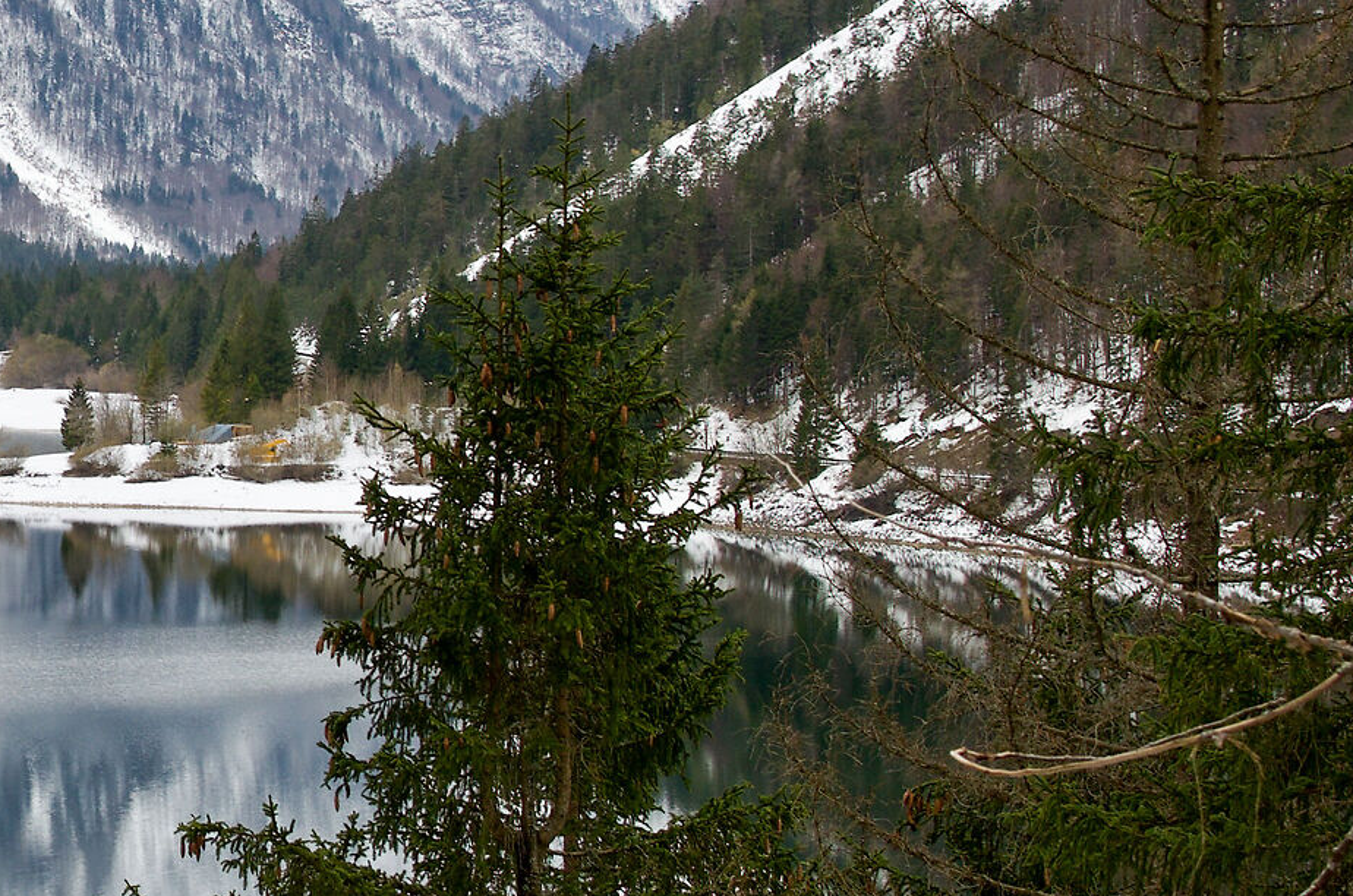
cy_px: 531
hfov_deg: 14.5
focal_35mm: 136
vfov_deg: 10.0
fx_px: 5112
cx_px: -331
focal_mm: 35
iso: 100
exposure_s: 1/200
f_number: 9
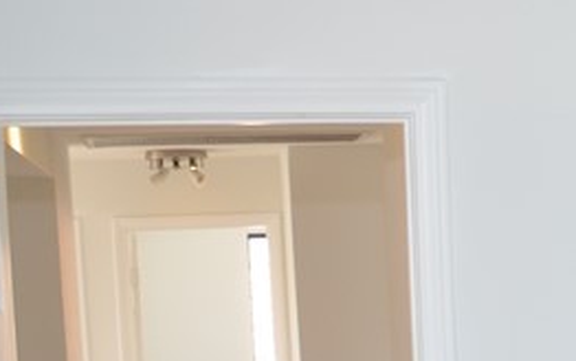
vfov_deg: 11.3
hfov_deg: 16.0
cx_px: 975
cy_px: 439
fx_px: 1790
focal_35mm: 114
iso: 400
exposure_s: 1/80
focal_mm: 18
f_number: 4.5
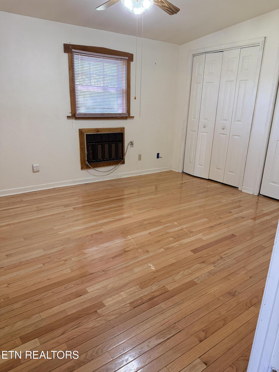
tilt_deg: -16.5
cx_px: 140
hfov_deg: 56.8
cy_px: 186
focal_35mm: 24
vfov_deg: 71.6
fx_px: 258
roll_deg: -2.2
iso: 250
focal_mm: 6.76
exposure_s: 1/120
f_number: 1.78
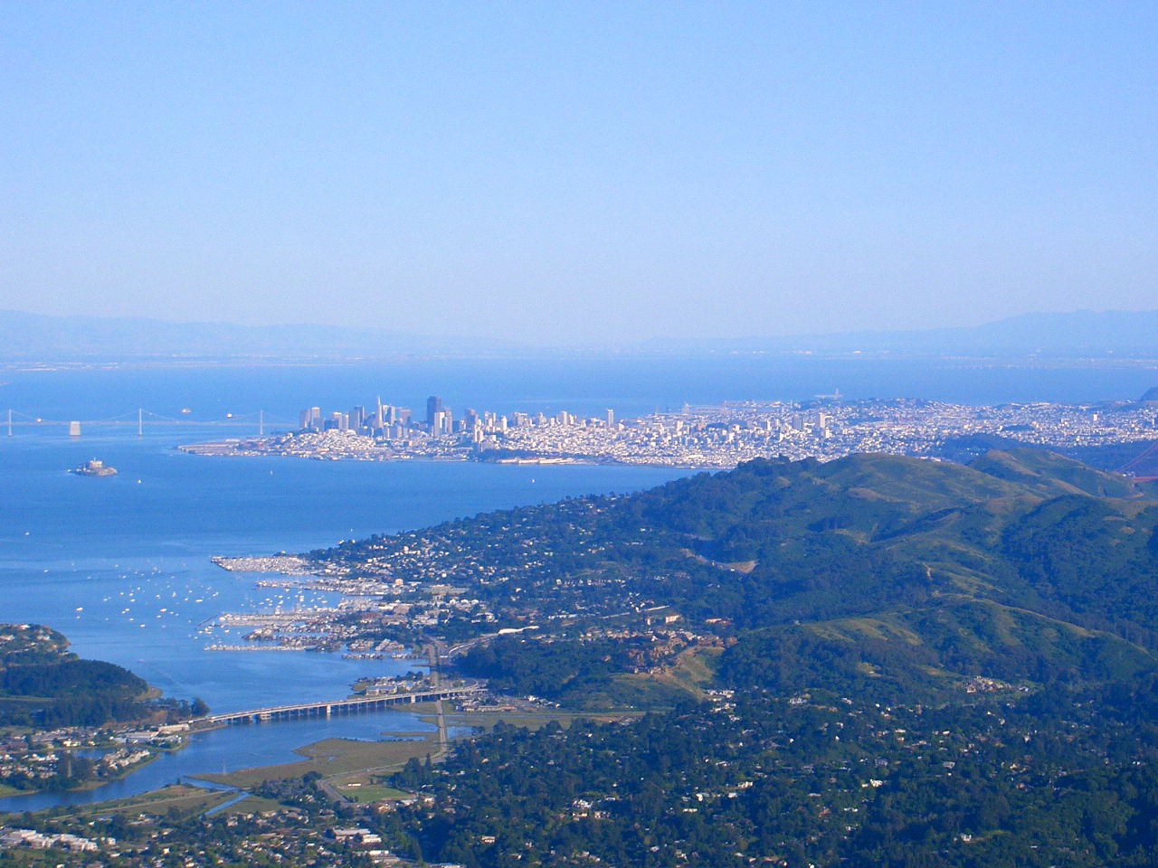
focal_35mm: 117
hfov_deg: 16.8
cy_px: 434
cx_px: 579
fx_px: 3914
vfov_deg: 12.7
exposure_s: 1/320
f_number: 8.4
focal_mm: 24
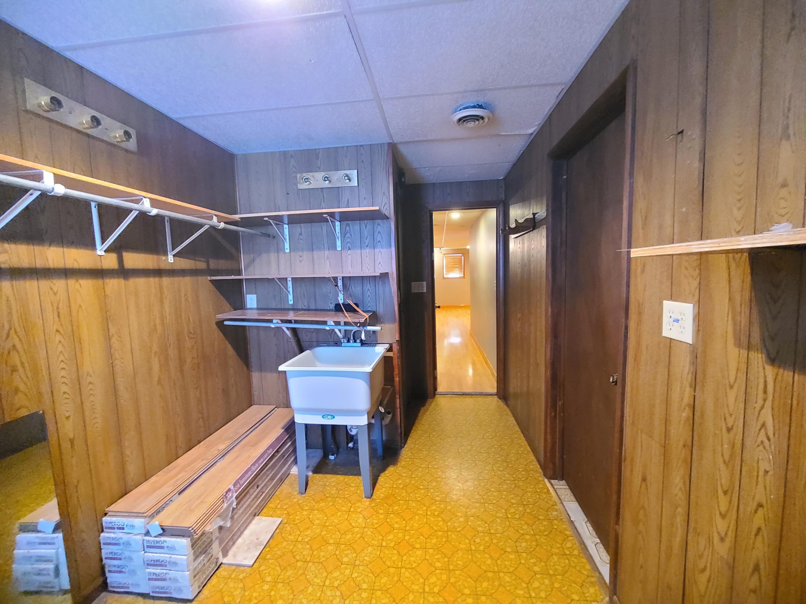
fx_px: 303
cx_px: 403
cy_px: 302
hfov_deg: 106.2
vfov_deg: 89.9
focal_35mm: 13
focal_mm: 2.2
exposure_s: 1/24
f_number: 2.2
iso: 1600
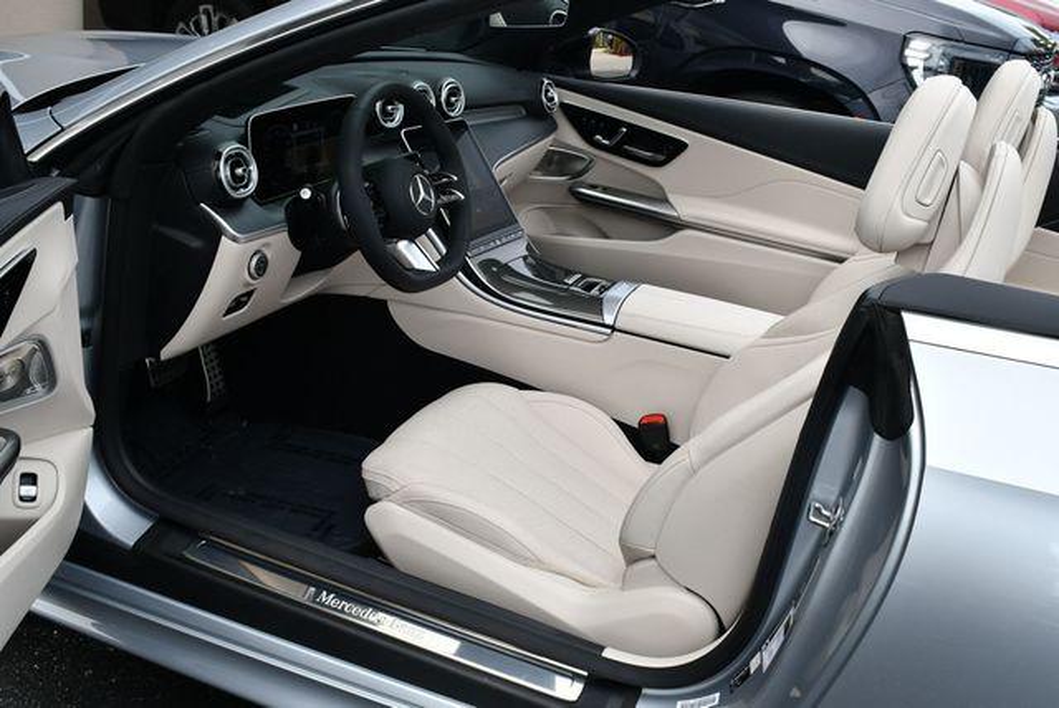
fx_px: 1060
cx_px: 530
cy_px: 354
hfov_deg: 53.1
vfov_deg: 36.9
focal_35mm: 36
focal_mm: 18
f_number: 7.1
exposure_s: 1/250
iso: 200
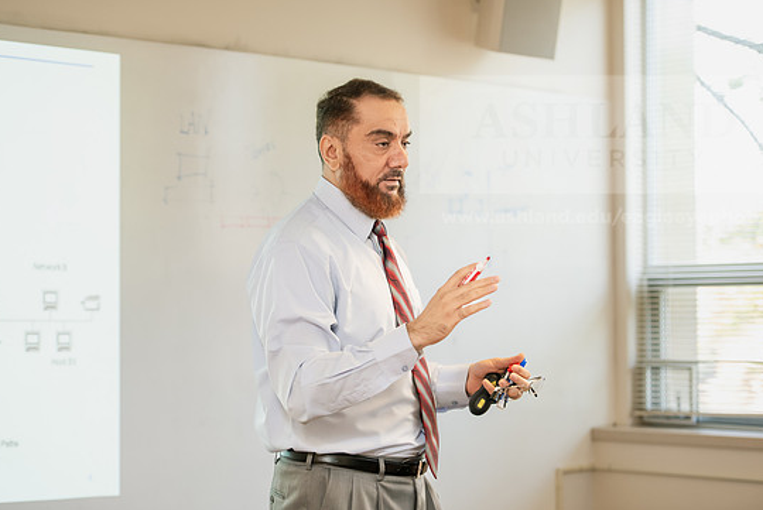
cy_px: 247
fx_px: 1867
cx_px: 377
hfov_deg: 23.1
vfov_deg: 15.6
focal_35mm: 88
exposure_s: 1/200
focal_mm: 82
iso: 1250
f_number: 3.2
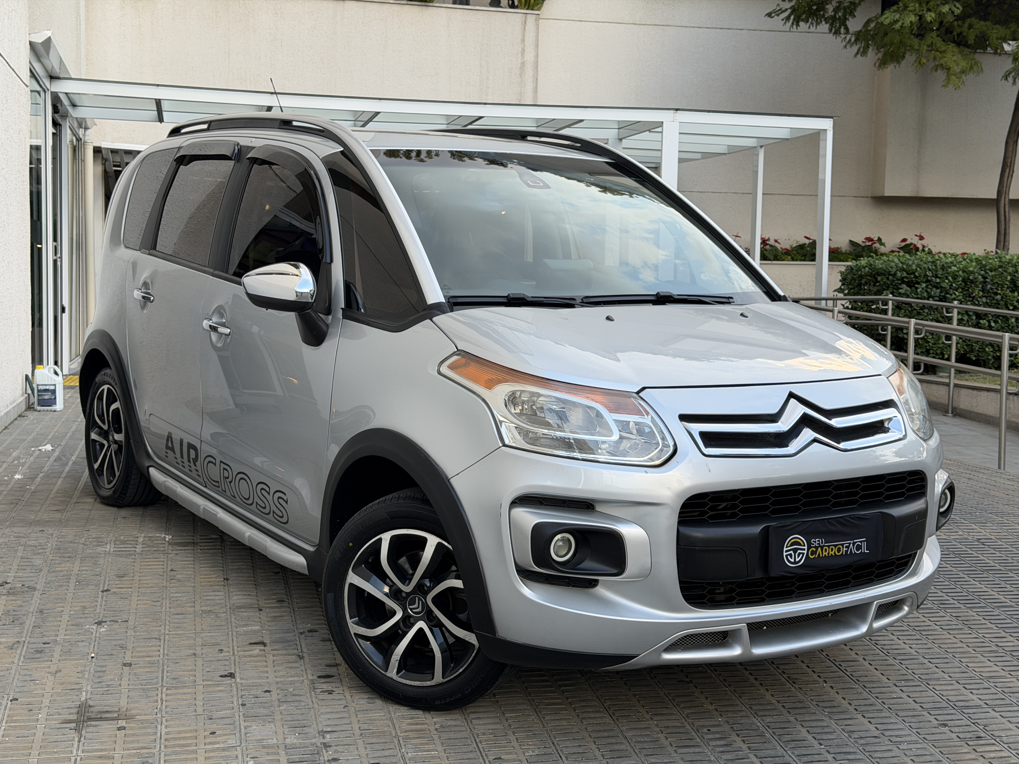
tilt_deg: -4.2
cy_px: 382
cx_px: 510
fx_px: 1413
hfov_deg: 39.7
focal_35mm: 48
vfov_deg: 30.3
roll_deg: -0.5
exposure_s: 1/309
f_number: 1.78
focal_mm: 6.76
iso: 64
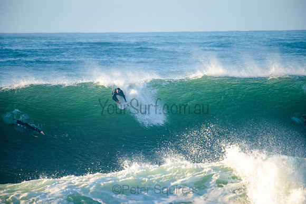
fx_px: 4252
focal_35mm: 500
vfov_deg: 2.8
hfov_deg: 4.1
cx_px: 153
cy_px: 102
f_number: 5.6
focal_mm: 500
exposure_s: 1/1600
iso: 360
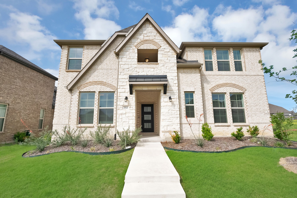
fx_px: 132
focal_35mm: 16
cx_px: 148
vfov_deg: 73.8
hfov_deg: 96.7
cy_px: 99
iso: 12800
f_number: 9
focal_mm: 16
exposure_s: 1/8000
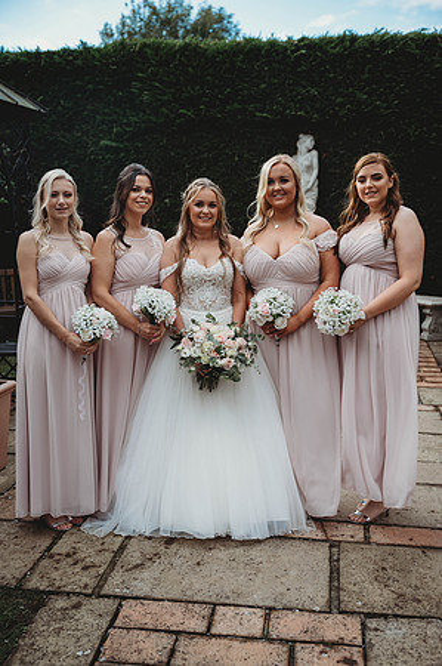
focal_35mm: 41
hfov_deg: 32.6
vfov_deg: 47.5
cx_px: 221
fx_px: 757
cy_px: 333
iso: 100
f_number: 2.8
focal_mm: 41
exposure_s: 1/400
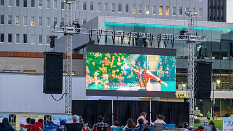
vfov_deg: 11.6
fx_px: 643
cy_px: 115
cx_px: 162
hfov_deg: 20.4
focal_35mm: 104
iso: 3200
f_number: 4
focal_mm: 65
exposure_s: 1/160
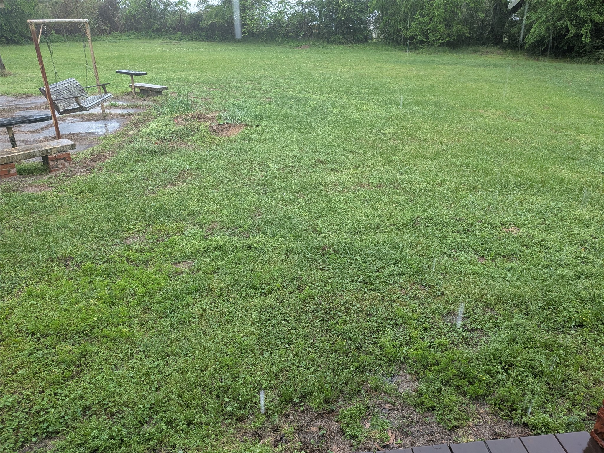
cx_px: 302
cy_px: 226
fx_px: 419
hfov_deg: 71.6
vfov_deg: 56.8
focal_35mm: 24
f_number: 1.7
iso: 271
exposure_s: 1/120
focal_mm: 4.53
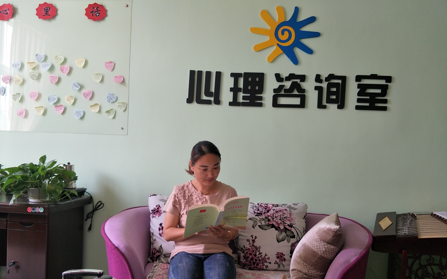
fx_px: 292
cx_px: 218
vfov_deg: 50.8
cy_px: 165
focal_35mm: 24
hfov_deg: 74.8
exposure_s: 1/50
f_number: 1.7
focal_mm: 3.79
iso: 127
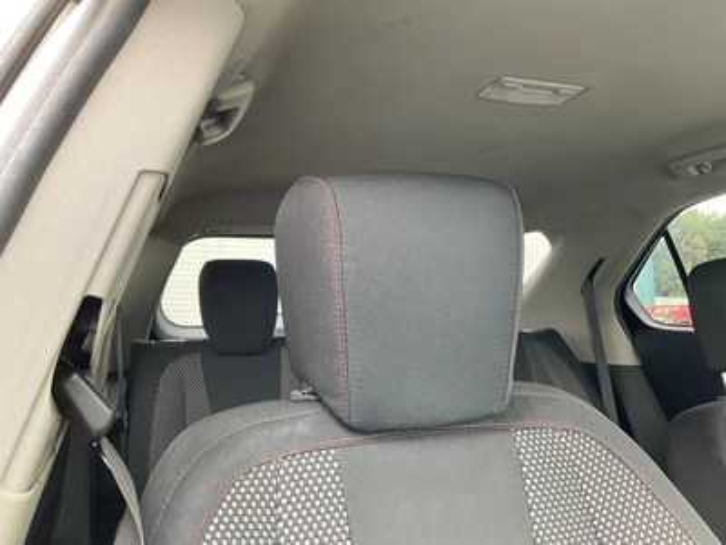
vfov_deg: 48.2
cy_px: 272
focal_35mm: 29
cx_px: 363
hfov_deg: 61.7
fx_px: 608
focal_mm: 3
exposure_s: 1/122
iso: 64
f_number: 1.8
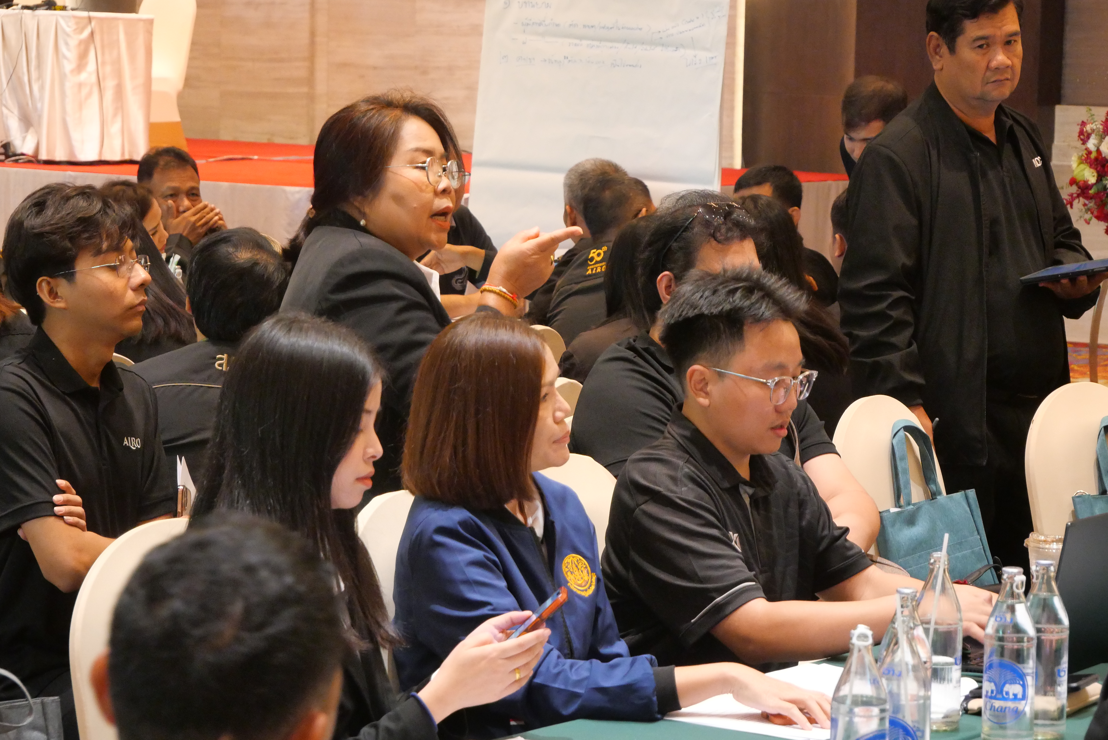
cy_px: 370
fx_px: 3388
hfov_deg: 18.6
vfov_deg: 12.5
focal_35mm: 110
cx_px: 554
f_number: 5.6
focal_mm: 53
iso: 3200
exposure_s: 1/40
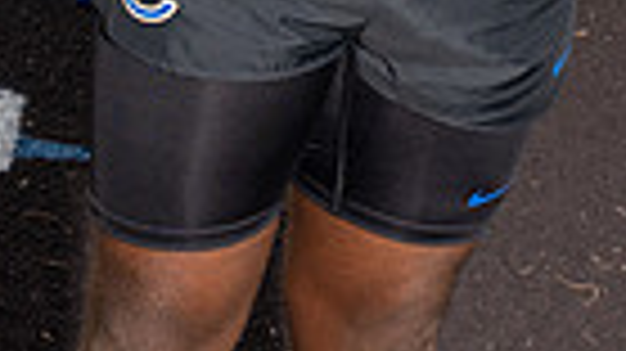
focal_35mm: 238
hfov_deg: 9.1
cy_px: -540
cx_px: 464
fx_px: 3948
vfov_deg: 4.9
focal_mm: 70
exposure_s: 1/250
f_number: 10
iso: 160
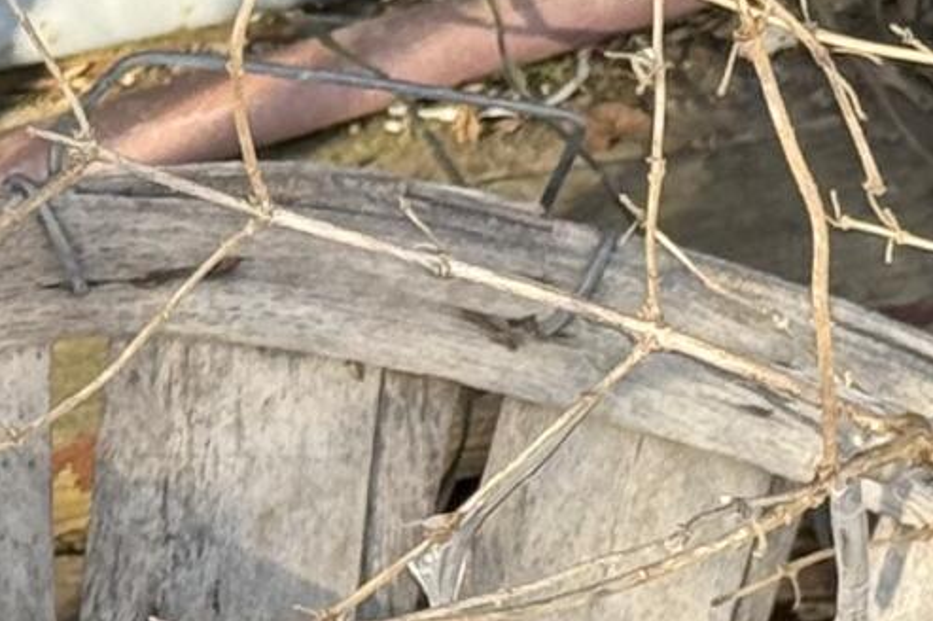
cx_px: -282
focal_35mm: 304
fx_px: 7873
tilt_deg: -33.2
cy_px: 574
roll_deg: -6.9
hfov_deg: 6.7
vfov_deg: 4.5
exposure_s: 1/592
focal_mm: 6.76
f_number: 1.78
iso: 80
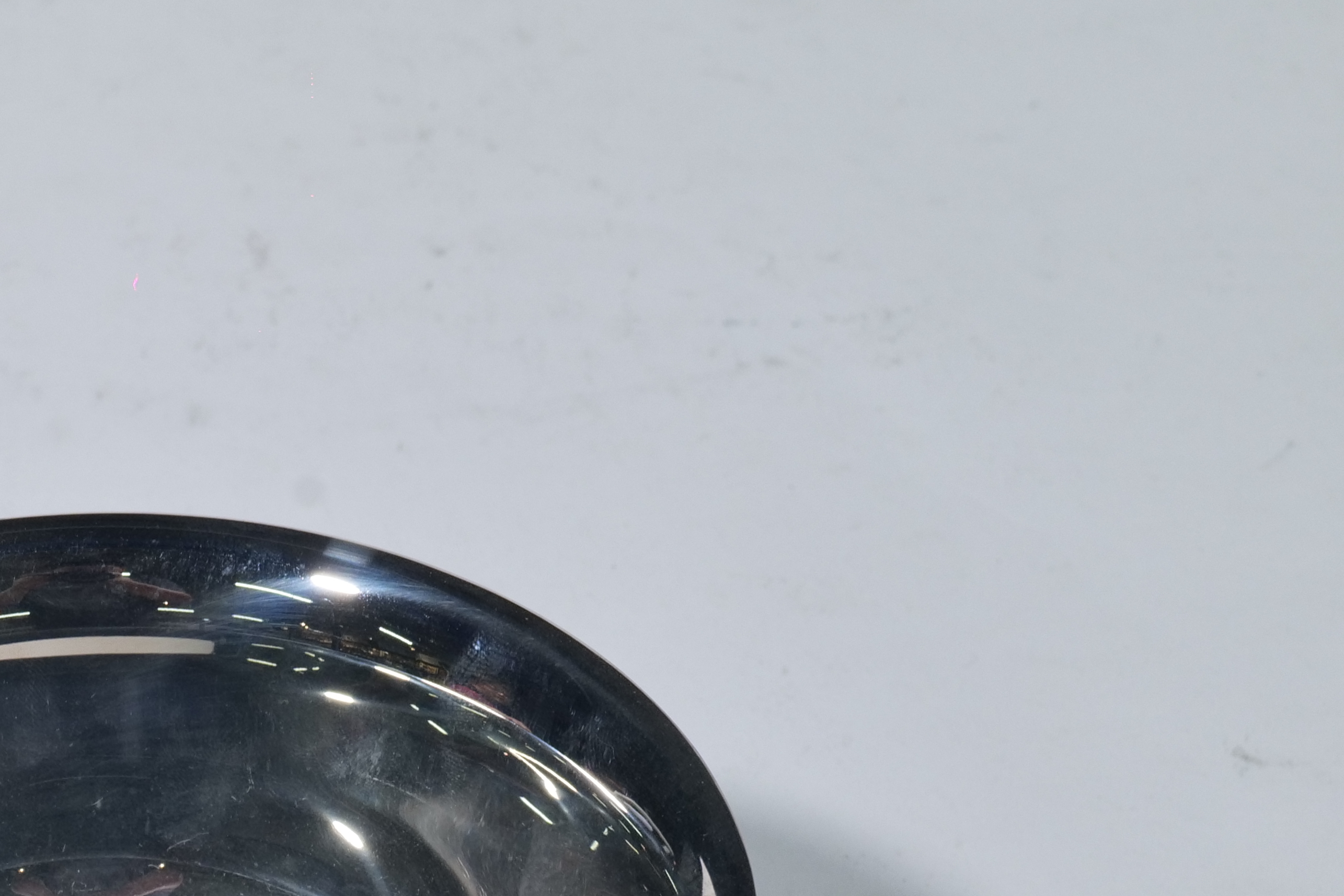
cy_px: 1017
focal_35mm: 140
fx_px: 5226
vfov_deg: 9.7
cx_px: 120
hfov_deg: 14.5
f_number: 13
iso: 1600
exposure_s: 1/125
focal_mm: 60
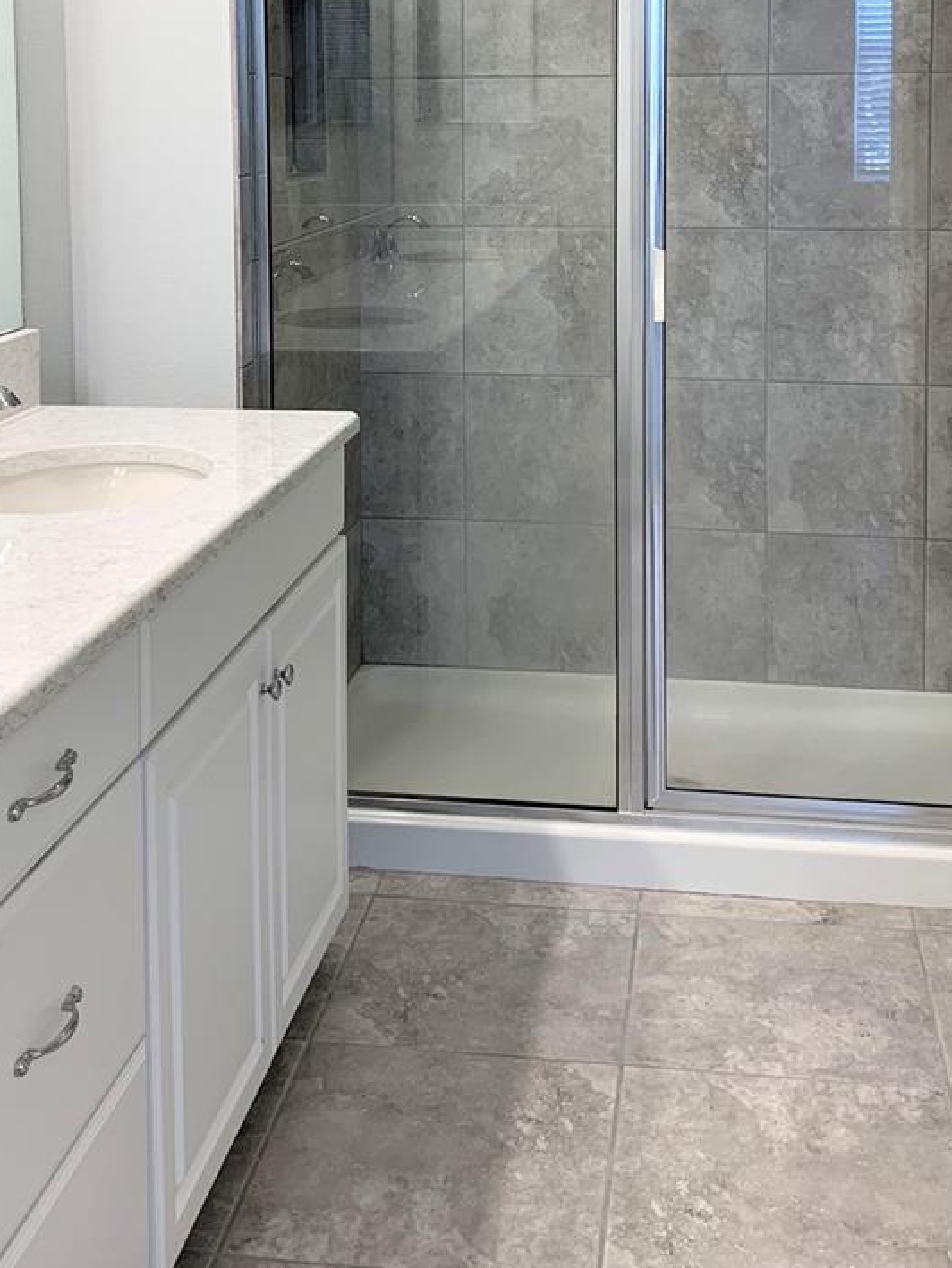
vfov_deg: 41.1
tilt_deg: -4.1
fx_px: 1613
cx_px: 463
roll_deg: -0.3
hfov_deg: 32.9
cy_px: 250
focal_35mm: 44
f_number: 1.8
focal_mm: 4.25
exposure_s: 1/60
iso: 50
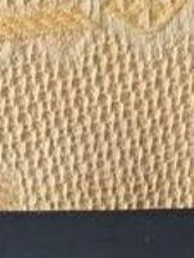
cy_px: 635
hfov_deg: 9.1
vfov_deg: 10.5
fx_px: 1187
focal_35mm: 159
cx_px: 283
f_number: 1.88
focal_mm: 5.59
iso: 614
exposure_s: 1/25
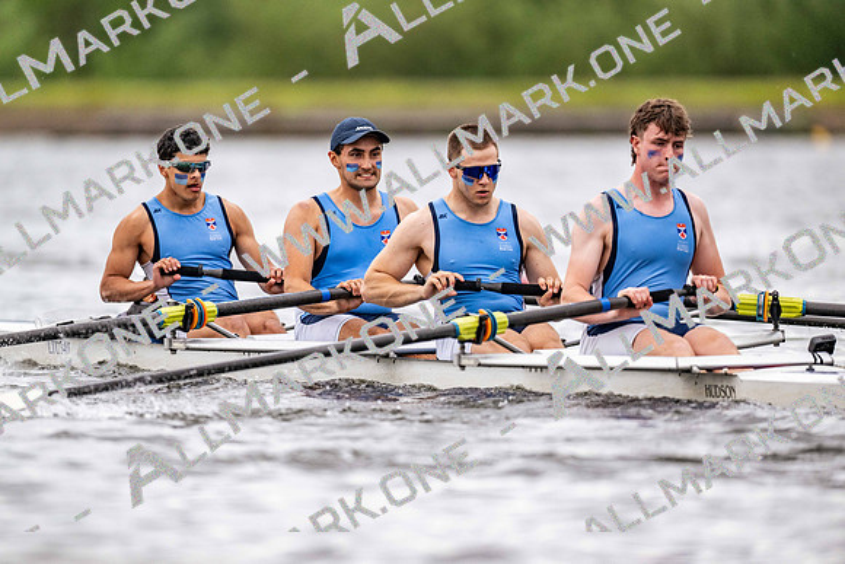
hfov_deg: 3.4
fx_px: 14086
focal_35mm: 600
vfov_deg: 2.3
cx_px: 422
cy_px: 282
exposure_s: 1/2500
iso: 1100
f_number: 4
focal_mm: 600
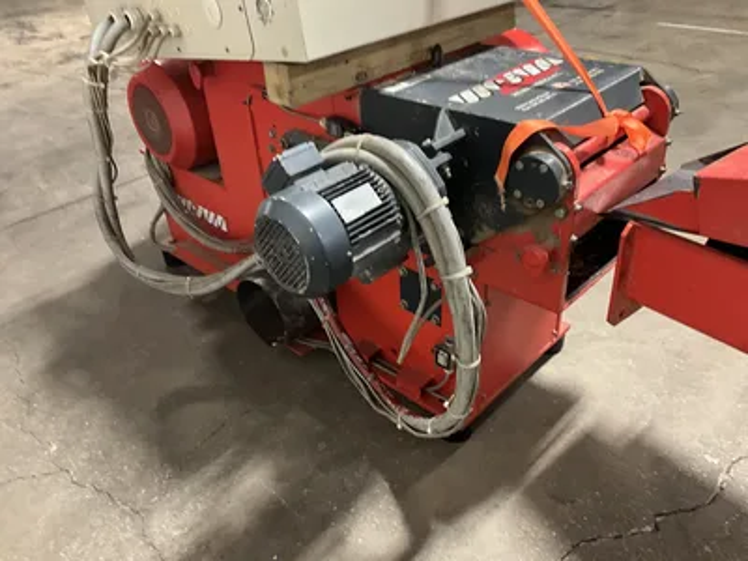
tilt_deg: -32.1
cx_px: 374
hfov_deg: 61.7
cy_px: 280
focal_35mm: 29
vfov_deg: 48.2
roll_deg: +5.5
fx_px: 627
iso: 320
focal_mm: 3
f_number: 1.8
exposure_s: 1/38
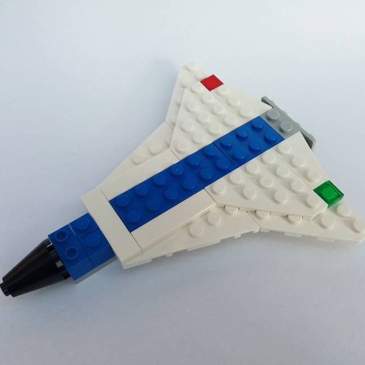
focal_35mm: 34
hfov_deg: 48.4
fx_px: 406
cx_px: 186
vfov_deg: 48.4
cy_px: 180
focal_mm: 3.7
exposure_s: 1/1419
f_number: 1.9
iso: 64
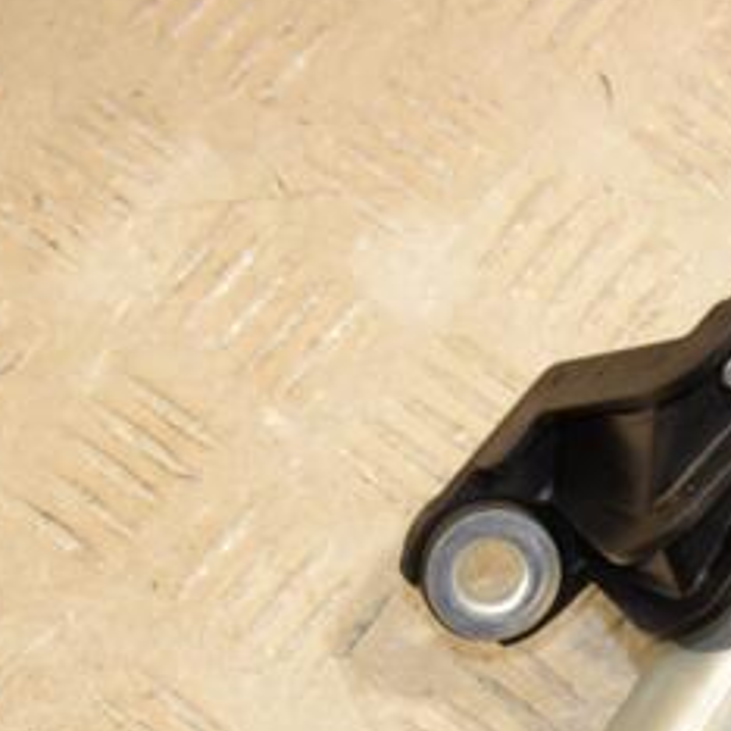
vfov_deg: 13.3
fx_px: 3130
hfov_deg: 13.0
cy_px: 575
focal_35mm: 131
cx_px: 840
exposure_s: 1/200
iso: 800
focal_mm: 40
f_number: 7.1
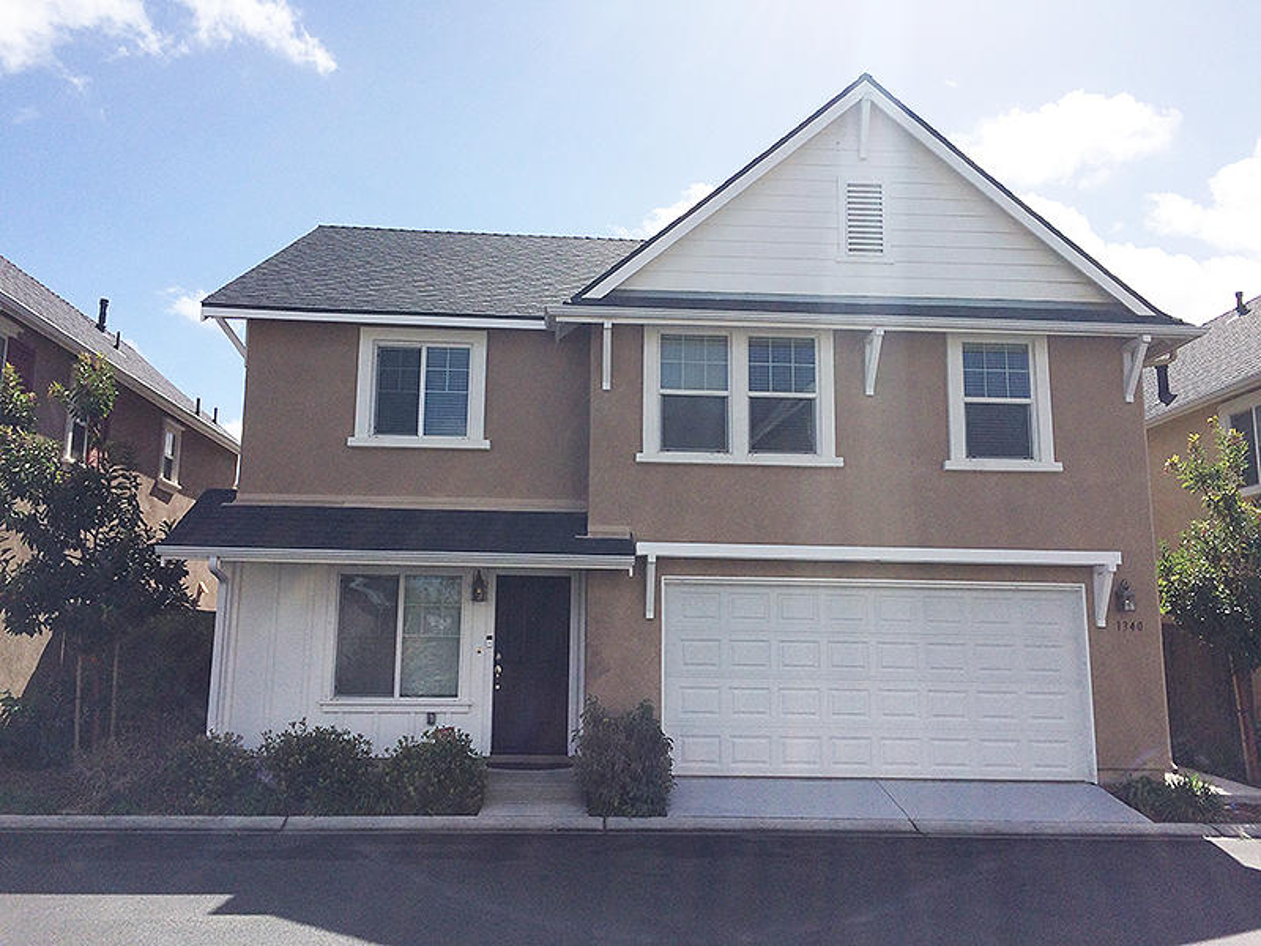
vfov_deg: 48.2
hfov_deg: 61.7
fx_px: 1056
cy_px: 473
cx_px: 630
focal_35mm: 29
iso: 32
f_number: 2.2
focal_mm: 4.15
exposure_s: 1/3425
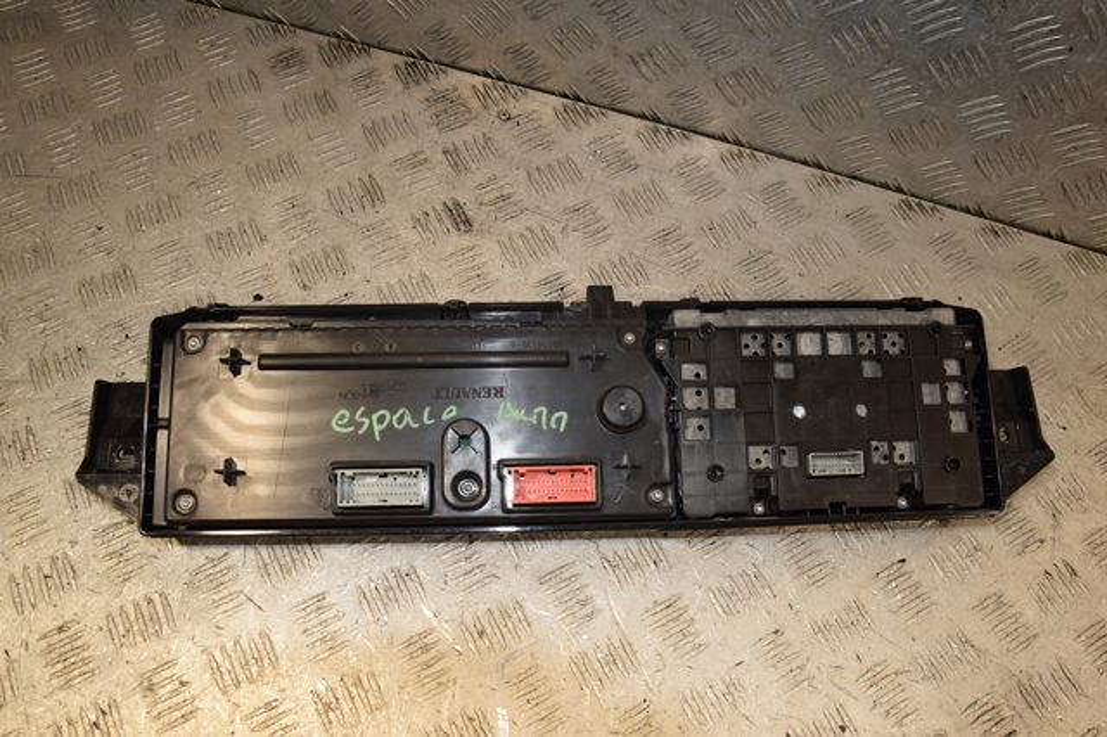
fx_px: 830
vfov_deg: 47.9
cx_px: 554
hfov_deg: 67.4
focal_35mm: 27
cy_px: 368
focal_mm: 18
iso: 800
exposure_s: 1/200
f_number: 9
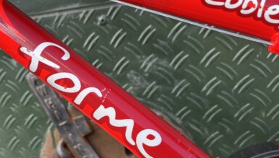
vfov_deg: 33.7
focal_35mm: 35
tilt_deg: -14.1
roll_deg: +7.3
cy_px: 92
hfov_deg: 56.1
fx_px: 259
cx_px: 111
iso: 50
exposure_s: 1/388
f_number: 1.6
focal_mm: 5.1
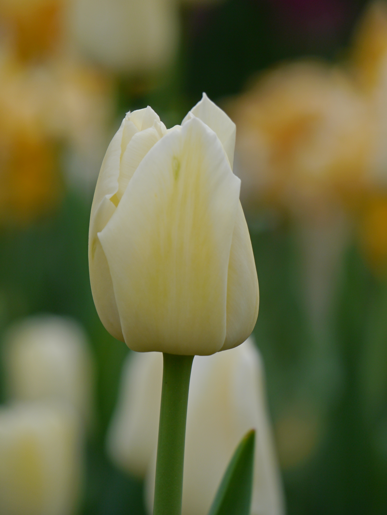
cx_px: 194
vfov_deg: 6.6
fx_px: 4469
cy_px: 258
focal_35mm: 300
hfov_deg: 5.0
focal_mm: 150
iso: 160
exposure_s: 1/800
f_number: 6.3
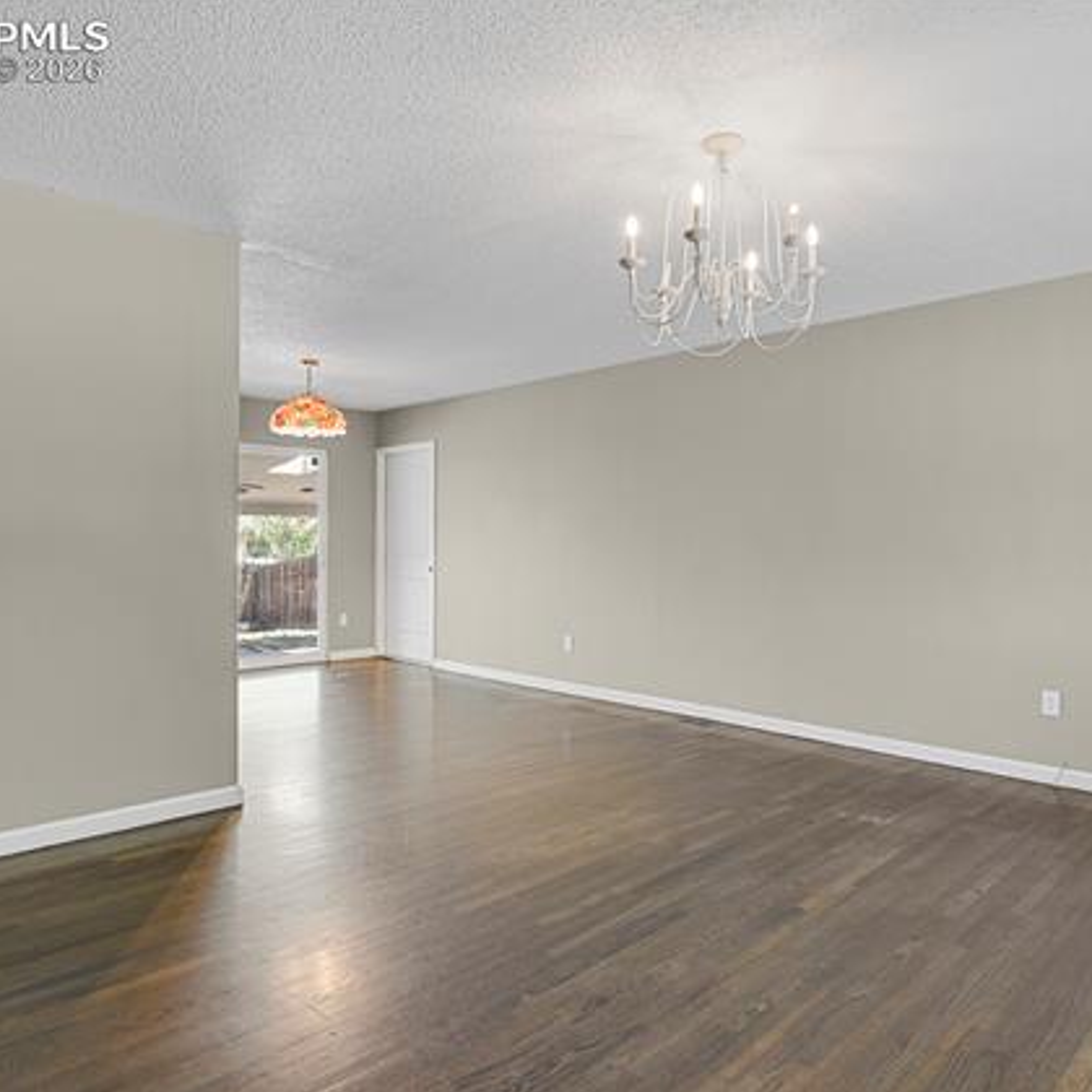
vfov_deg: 69.6
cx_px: 616
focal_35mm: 22
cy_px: 546
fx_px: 785
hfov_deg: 69.3
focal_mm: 17
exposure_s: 3
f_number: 8
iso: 250
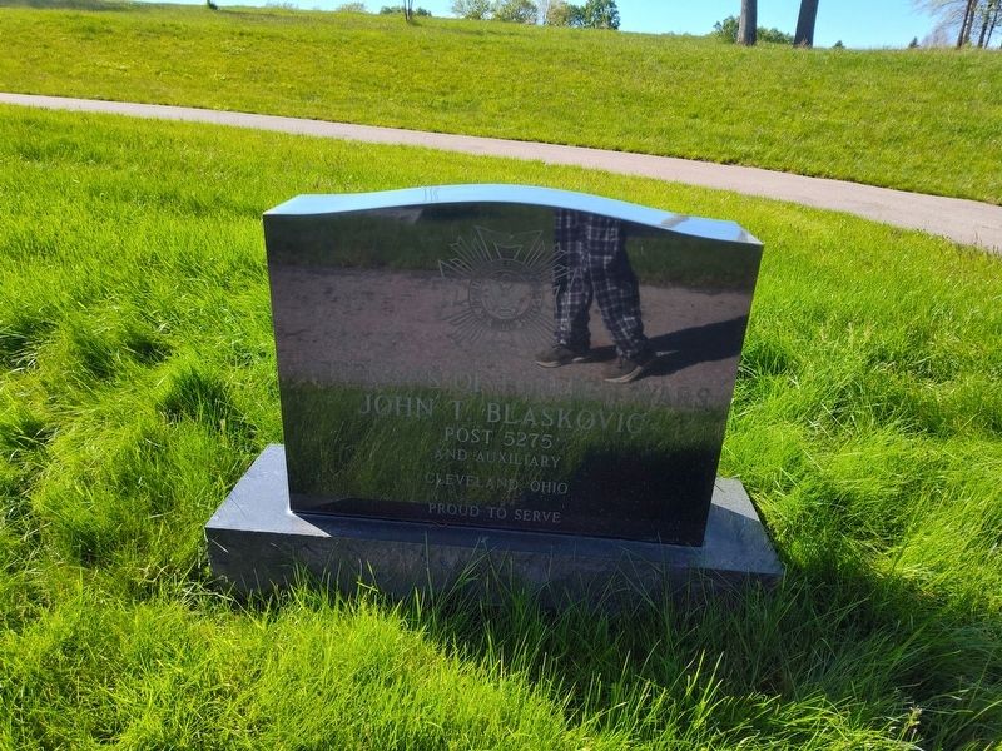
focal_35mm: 23
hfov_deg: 73.9
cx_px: 501
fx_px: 666
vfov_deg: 58.9
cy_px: 376
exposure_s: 1/835
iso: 100
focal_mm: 5.56
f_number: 1.8
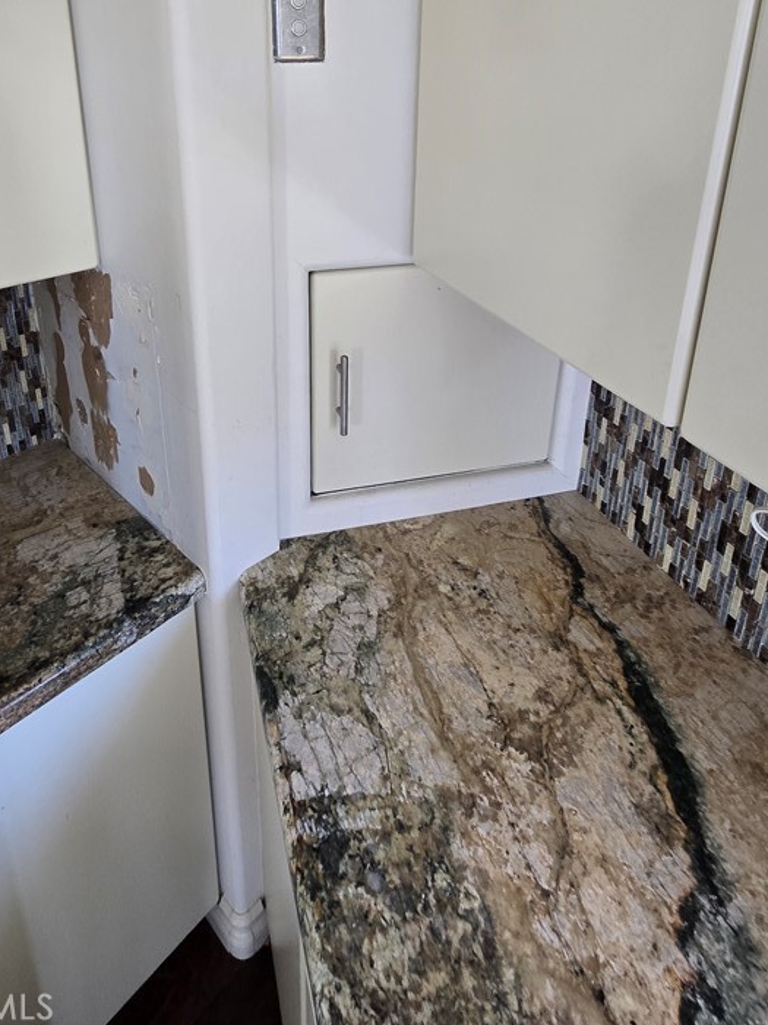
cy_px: 279
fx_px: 563
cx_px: 285
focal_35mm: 19
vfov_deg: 79.4
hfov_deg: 67.5
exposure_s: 1/60
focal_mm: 2.2
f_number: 2.2
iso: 125
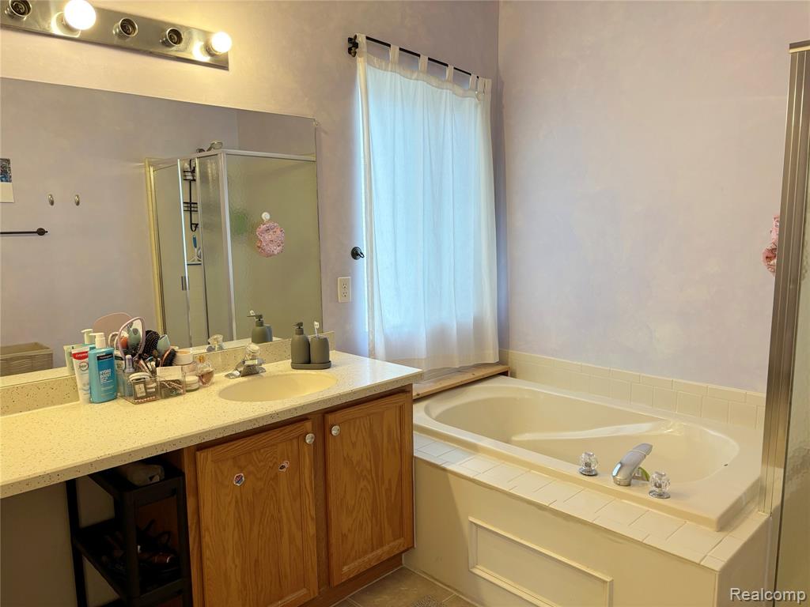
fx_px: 608
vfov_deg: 53.1
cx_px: 405
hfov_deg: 67.3
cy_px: 304
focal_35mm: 26
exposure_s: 1/120
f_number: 1.6
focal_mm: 5.96
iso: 100
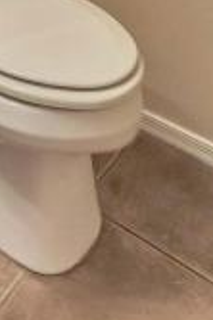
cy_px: -346
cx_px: -33
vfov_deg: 17.9
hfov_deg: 18.8
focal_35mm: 69
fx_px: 614
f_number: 6.3
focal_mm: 15
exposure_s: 1/100
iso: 3200
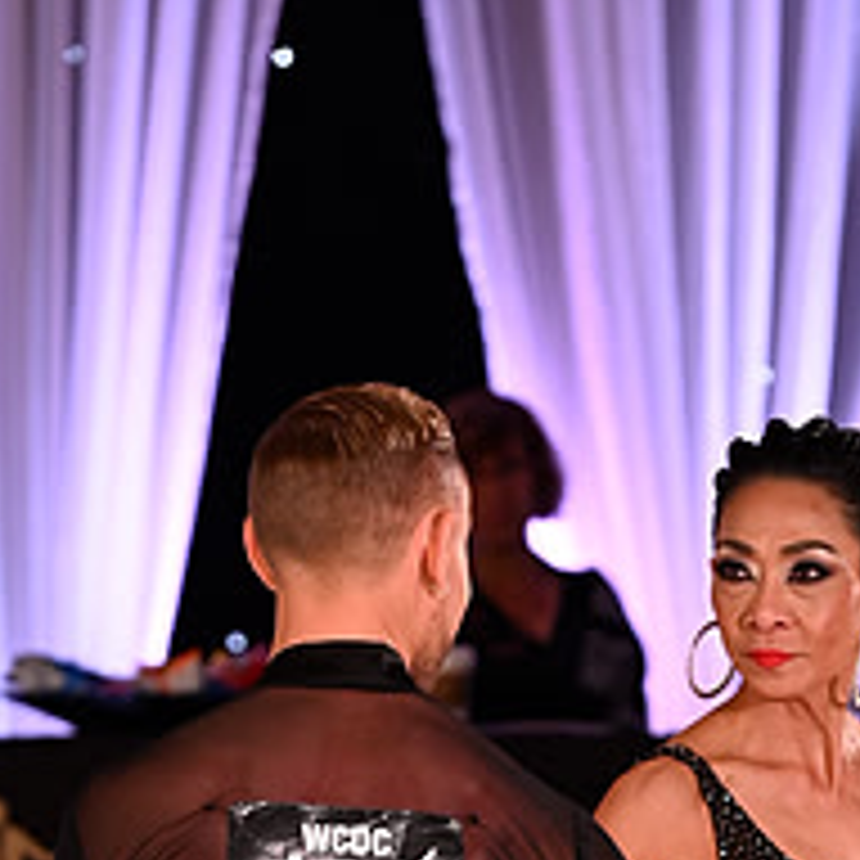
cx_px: 709
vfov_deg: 4.2
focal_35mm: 412
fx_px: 11580
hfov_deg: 4.3
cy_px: 1288
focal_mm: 160
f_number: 5
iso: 2000
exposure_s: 1/200
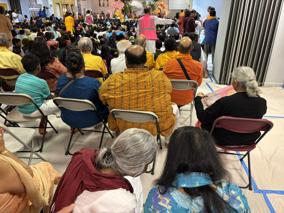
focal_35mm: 26
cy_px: 106
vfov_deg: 53.1
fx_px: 213
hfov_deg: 67.3
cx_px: 142
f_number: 1.6
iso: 320
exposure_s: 1/60
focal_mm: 5.96
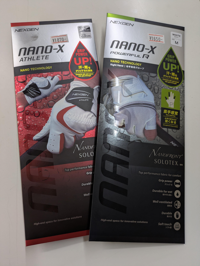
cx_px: 100
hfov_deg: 54.9
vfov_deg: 69.4
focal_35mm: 25
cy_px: 133
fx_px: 192
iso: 55
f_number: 1.9
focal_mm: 5.4
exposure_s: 1/120
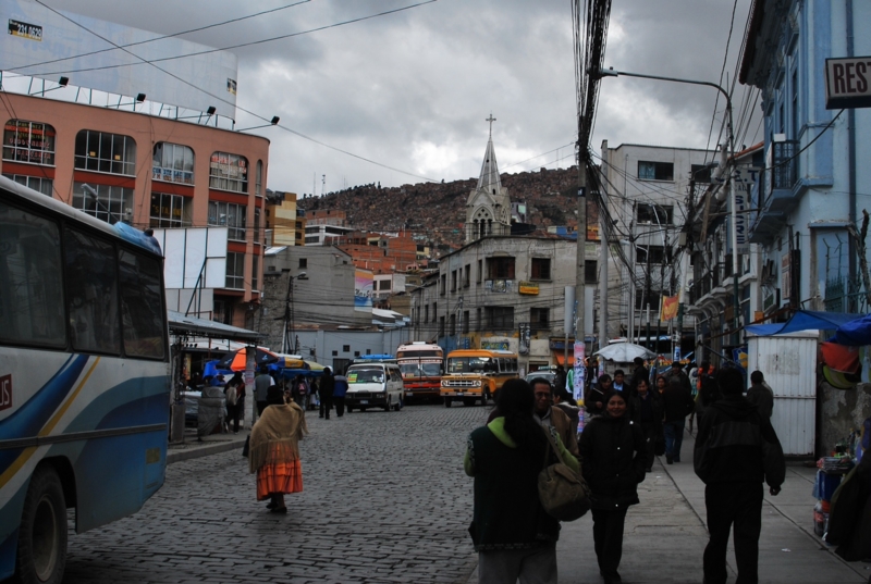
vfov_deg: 25.9
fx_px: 1273
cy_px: 292
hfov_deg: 37.8
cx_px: 436
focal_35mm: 52
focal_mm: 35
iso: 200
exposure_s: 1/160
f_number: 13
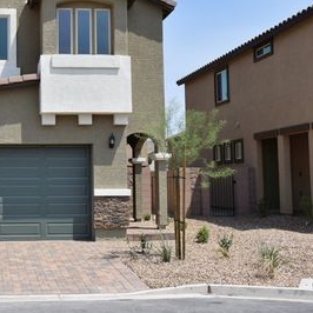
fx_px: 612
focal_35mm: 60
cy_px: 128
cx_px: 38
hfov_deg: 27.8
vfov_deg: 28.6
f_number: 10
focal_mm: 25
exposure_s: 1/200
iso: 100
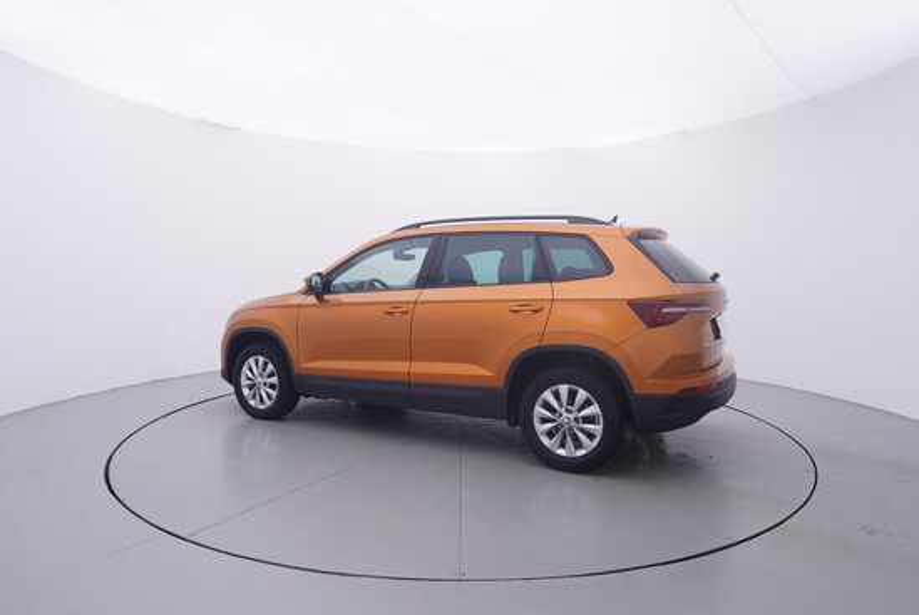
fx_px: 575
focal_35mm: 22
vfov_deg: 56.2
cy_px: 308
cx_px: 460
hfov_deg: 77.3
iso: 200
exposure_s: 1/80
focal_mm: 15
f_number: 5
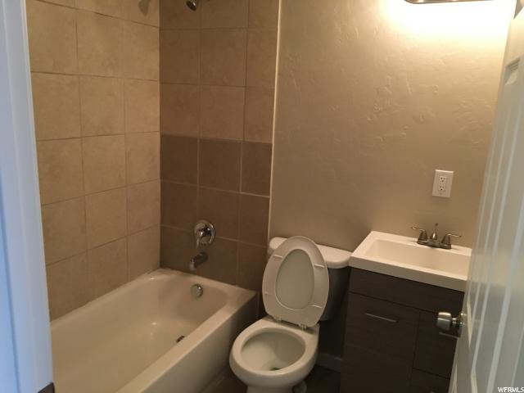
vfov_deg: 48.2
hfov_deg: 61.7
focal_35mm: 29
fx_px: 439
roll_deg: -1.4
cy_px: 196
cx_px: 262
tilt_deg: -13.4
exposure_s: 1/30
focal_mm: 4.15
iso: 200
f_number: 2.2
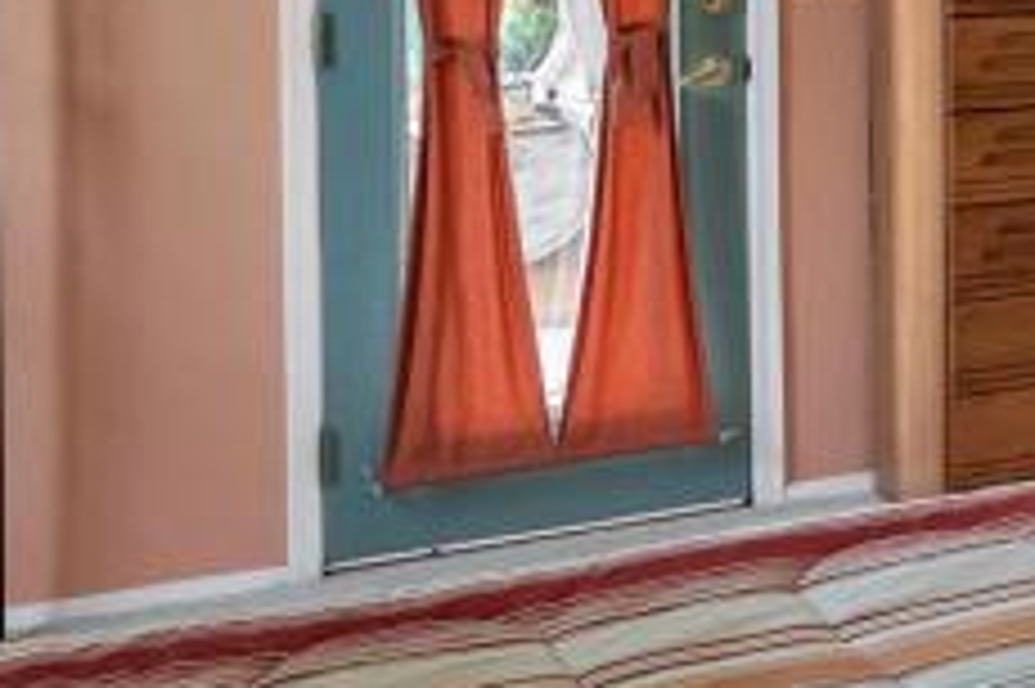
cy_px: -205
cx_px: 1580
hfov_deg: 20.3
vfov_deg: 15.3
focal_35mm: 85
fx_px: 2442
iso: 3200
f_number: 4.5
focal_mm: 17
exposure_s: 1/50
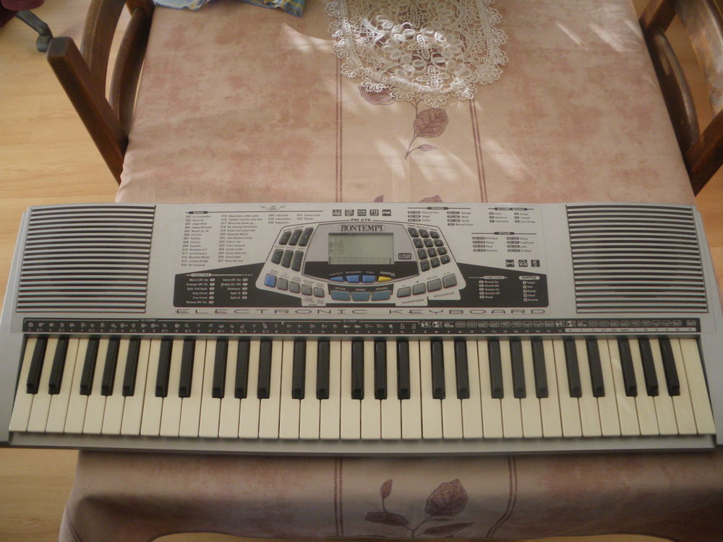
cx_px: 362
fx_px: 752
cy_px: 271
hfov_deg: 51.4
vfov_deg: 39.7
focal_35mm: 36
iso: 250
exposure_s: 1/50
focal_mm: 6.3
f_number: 3.5
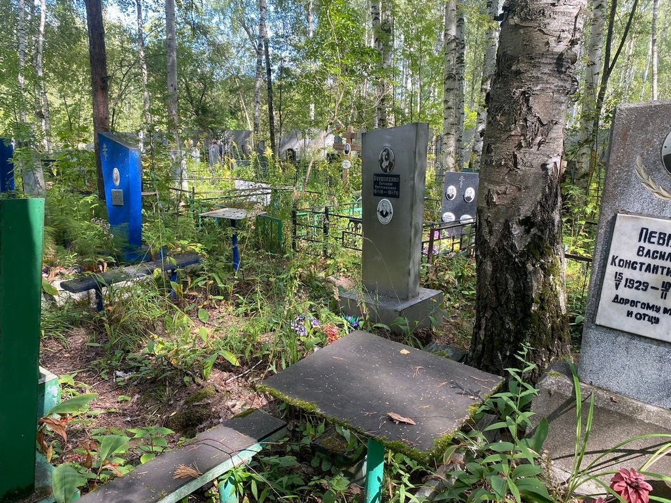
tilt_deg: -15.3
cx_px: 336
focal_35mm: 26
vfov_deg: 53.1
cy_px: 252
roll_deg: -0.2
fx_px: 504
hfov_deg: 67.3
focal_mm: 4.25
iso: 32
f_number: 1.8
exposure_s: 1/121
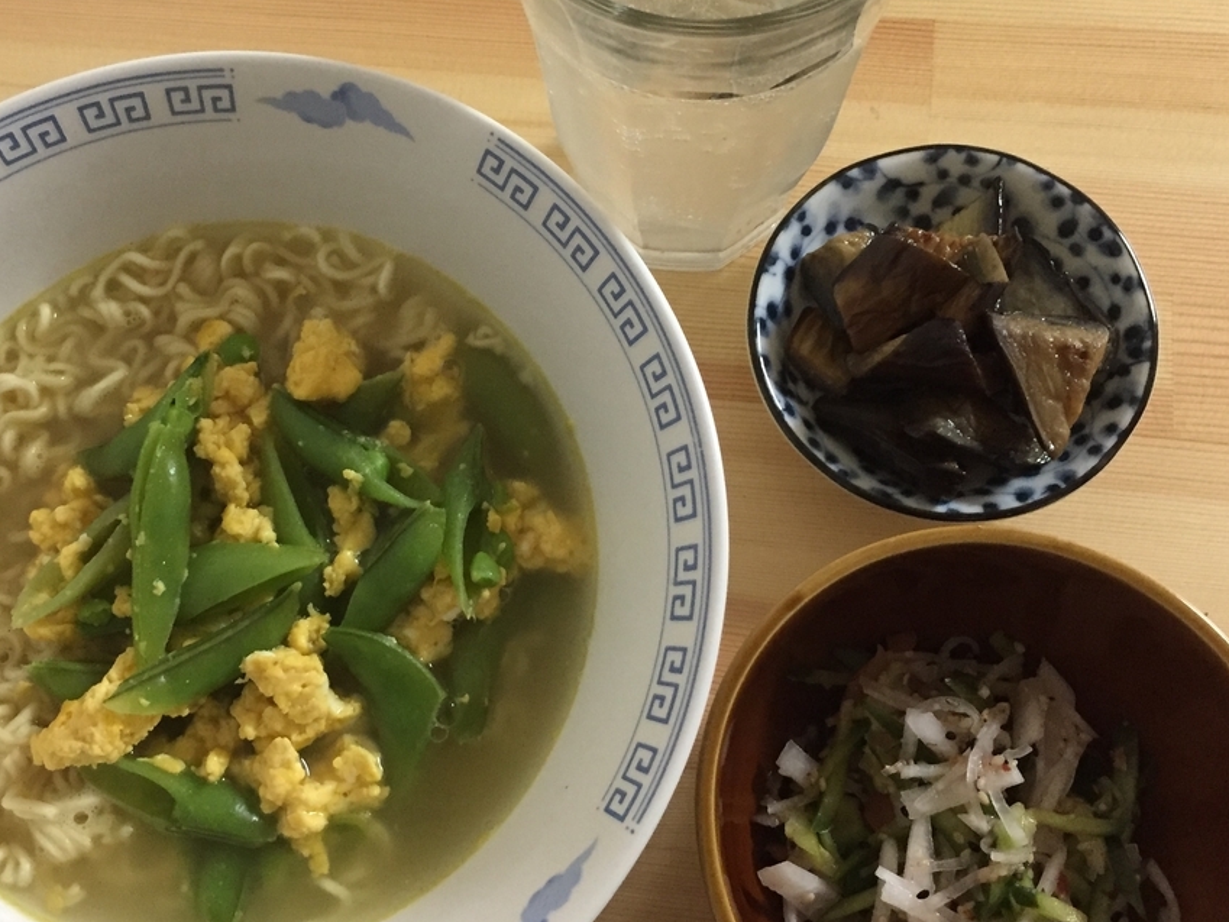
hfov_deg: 45.6
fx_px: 1456
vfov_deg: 35.1
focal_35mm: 41
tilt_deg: -73.0
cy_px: 413
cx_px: 510
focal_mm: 4.15
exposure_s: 1/15
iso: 250
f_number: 2.2
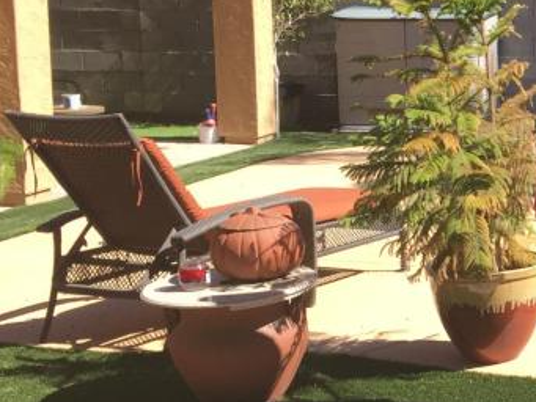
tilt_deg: -6.0
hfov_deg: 19.8
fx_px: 1348
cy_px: 144
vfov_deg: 17.0
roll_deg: +0.0
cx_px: 778
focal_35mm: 87
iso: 32
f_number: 2.2
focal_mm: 4.15
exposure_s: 1/824
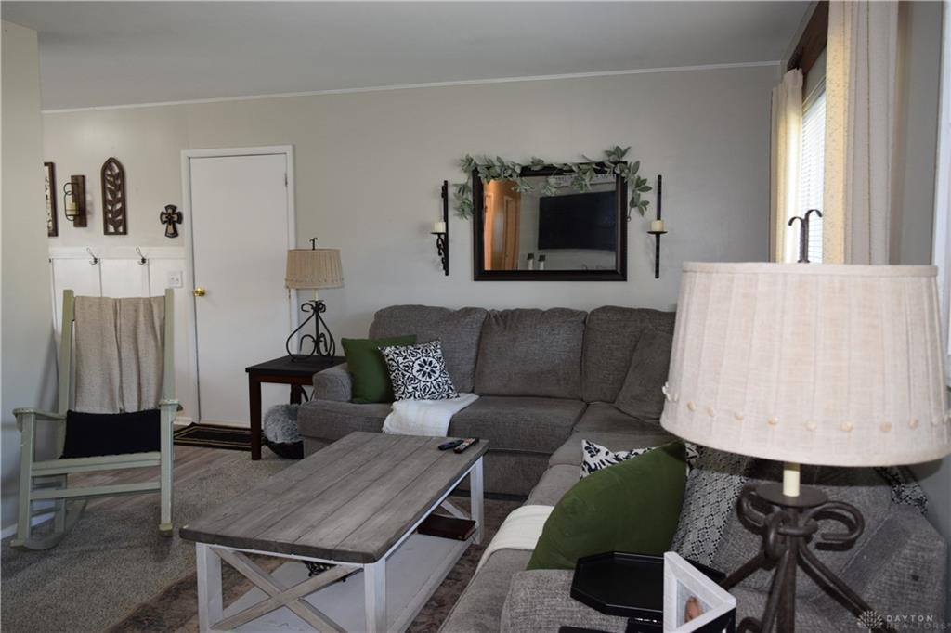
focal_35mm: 27
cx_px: 476
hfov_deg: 67.4
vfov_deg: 47.9
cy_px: 316
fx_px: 713
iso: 800
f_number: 5
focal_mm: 18
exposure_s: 1/100
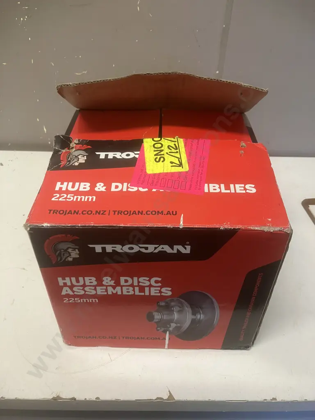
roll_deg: -1.3
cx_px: 158
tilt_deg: -38.6
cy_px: 210
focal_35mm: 28
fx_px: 340
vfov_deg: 63.4
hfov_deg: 49.7
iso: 80
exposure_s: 1/50
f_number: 1.8
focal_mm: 3.99
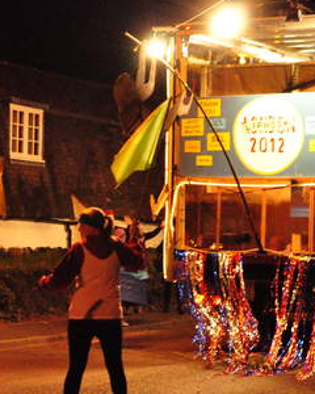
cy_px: 253
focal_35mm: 105
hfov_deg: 14.4
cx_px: 3
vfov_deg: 18.2
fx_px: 1224
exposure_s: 1/80
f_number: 4.5
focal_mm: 35
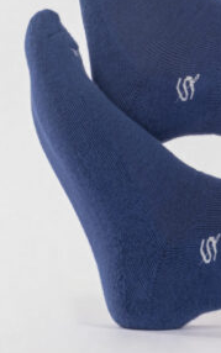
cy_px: 55
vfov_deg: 10.0
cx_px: 186
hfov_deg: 6.3
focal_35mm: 208
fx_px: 2002
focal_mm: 48.4
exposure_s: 1/125
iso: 80
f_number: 10
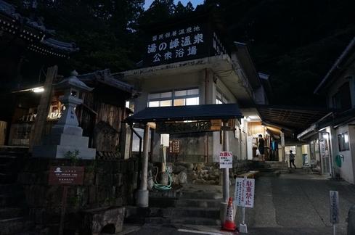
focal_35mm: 24
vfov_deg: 52.9
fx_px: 236
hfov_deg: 73.8
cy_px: 118
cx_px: 178
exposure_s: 1/25
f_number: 3.5
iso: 3200
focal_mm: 16
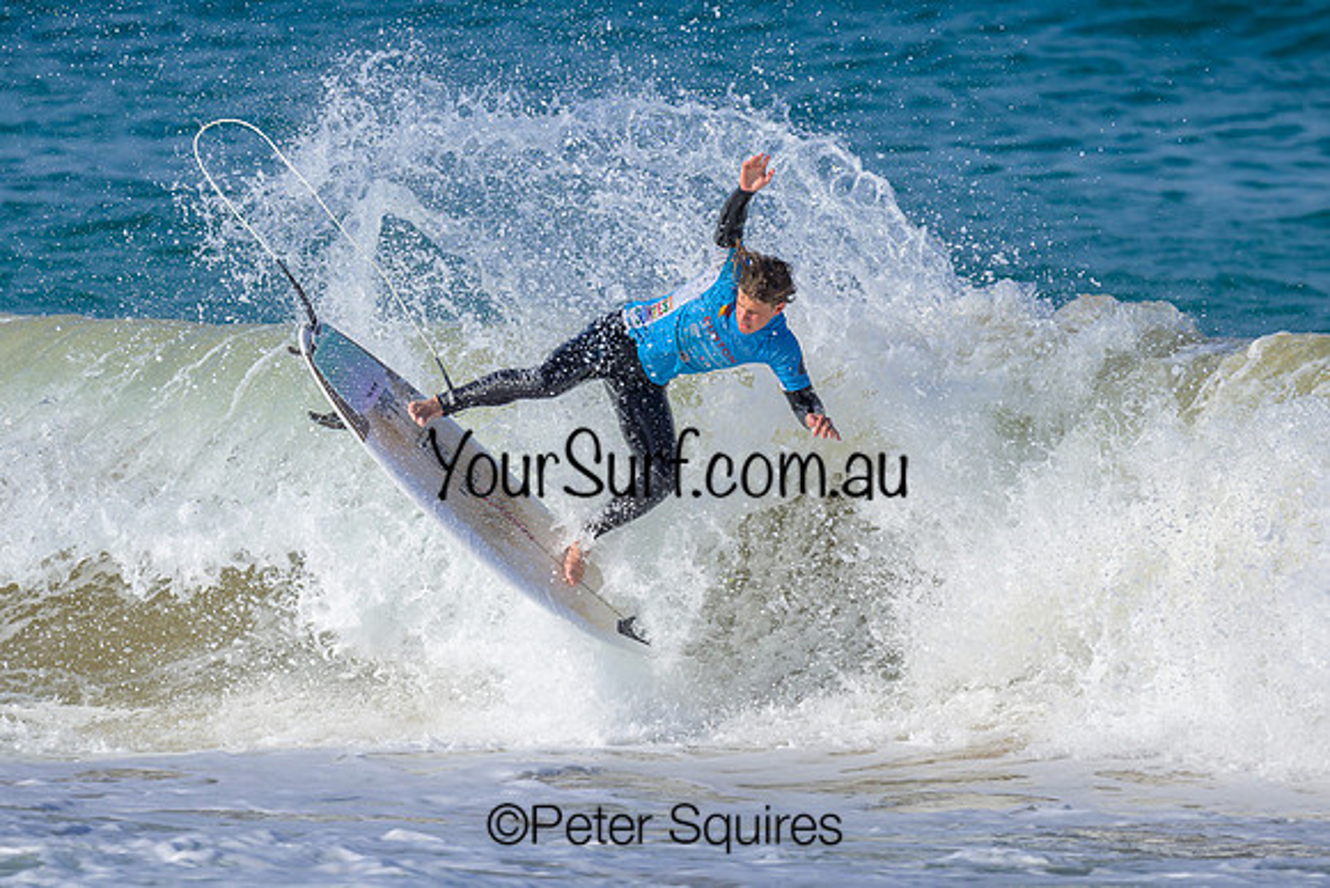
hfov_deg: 1.9
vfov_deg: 1.3
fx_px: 40588
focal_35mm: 1098
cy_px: 417
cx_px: 715
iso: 220
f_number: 6.3
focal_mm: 800
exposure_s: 1/2000
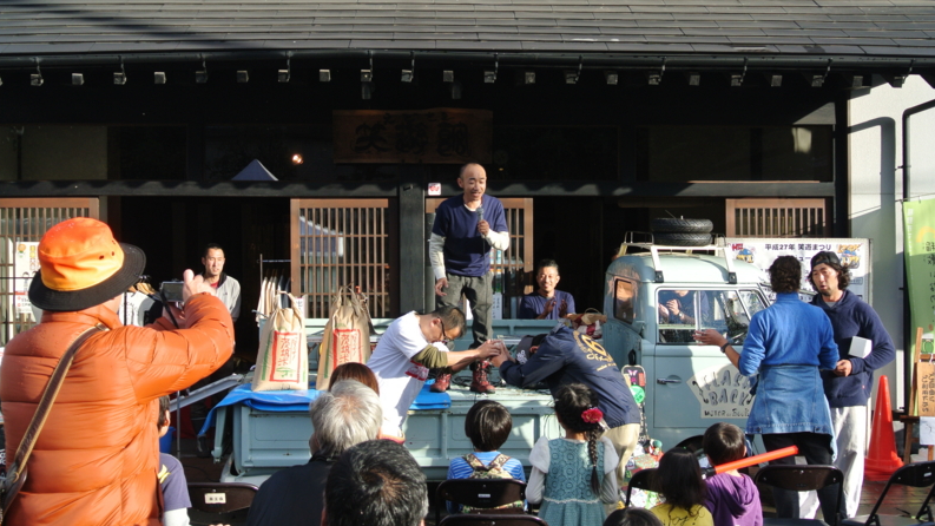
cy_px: 288
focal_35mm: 54
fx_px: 1339
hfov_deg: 38.5
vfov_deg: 22.2
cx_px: 468
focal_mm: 18.9
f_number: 4.8
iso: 100
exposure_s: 1/250
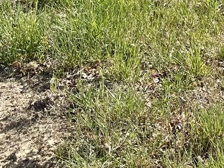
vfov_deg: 11.2
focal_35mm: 120
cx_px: 385
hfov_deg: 14.7
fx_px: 777
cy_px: -169
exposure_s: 1/3597
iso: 80
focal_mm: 6.86
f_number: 1.78
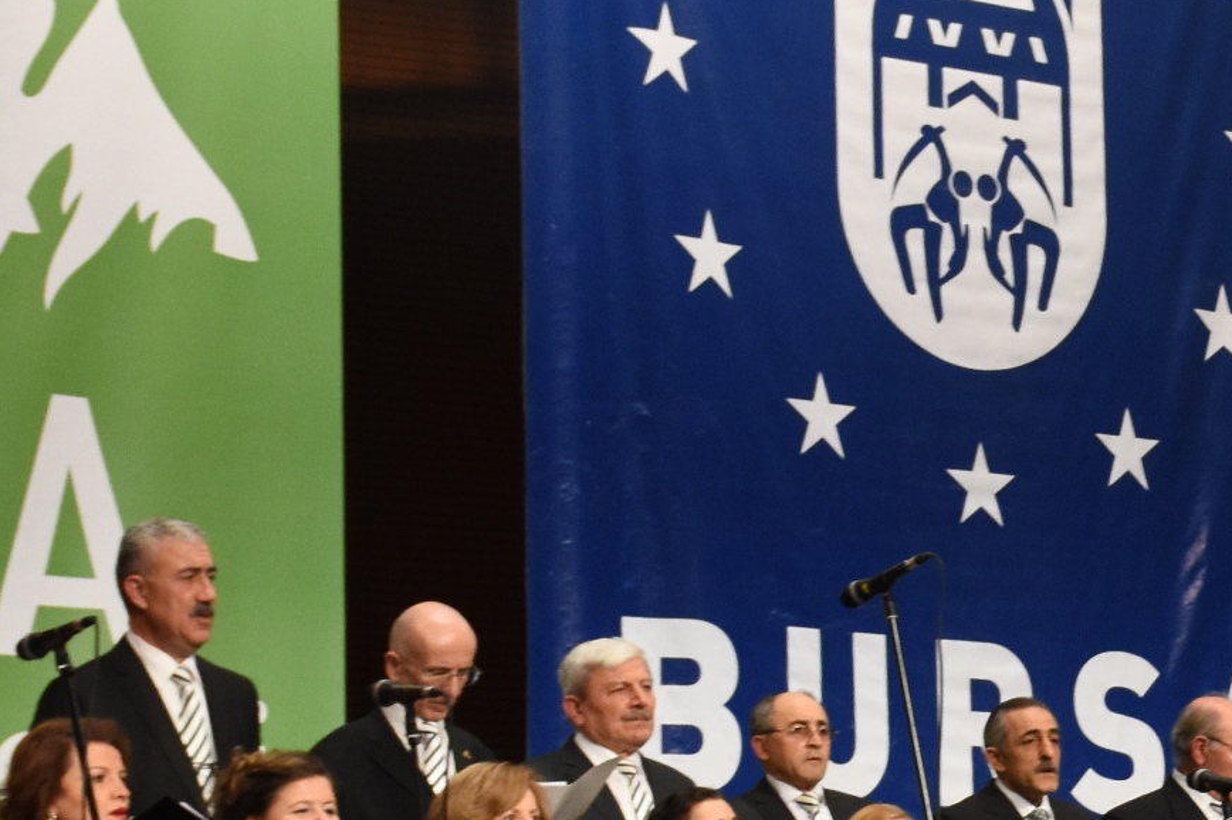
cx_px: 1489
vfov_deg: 8.0
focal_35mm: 171
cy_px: 691
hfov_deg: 11.8
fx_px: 5837
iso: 1600
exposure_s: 1/60
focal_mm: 35
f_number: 5.6
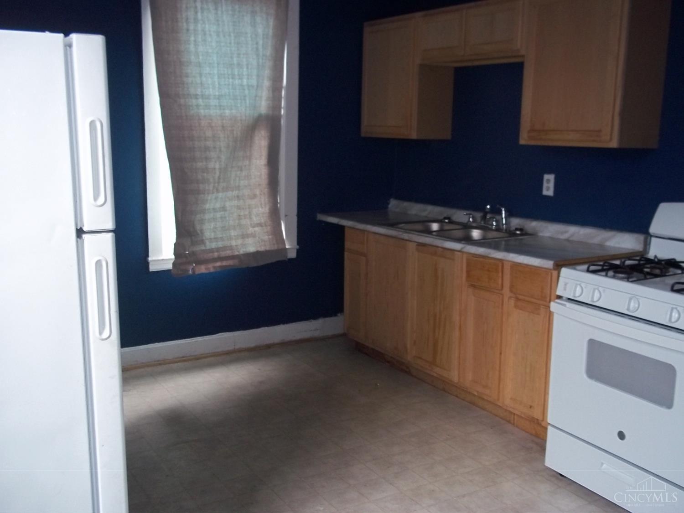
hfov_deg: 51.4
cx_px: 342
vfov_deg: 39.7
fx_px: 711
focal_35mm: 36
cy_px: 256
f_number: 3.1
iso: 160
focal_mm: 6.5
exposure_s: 1/30
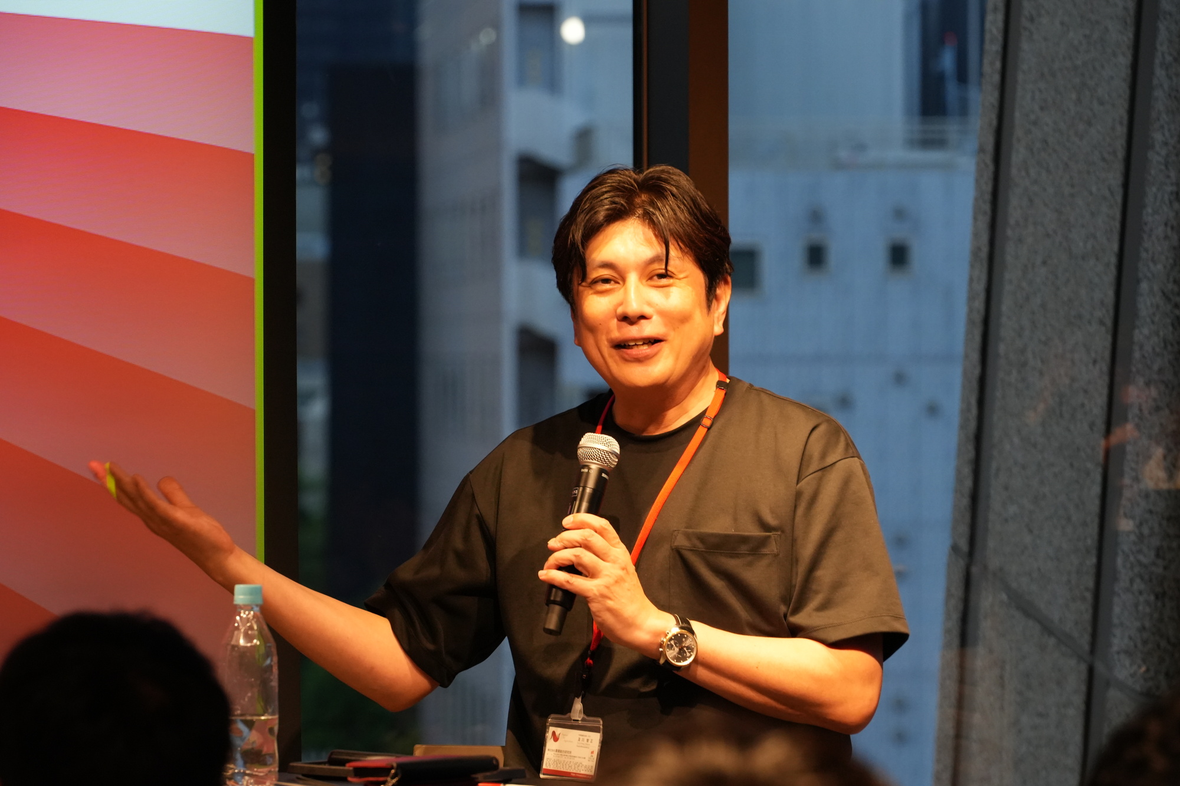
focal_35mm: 180
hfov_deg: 11.4
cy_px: 393
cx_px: 590
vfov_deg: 7.6
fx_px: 5899
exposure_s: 1/160
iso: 3200
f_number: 8
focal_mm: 180
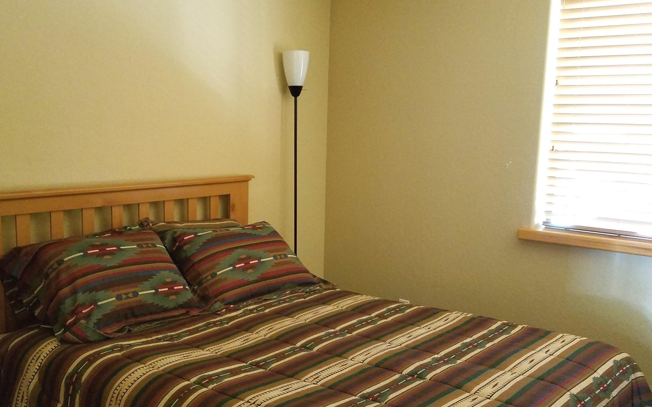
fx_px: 693
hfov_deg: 50.3
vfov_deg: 32.7
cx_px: 301
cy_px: 238
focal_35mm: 39
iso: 250
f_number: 1.7
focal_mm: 4.2
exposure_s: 1/10
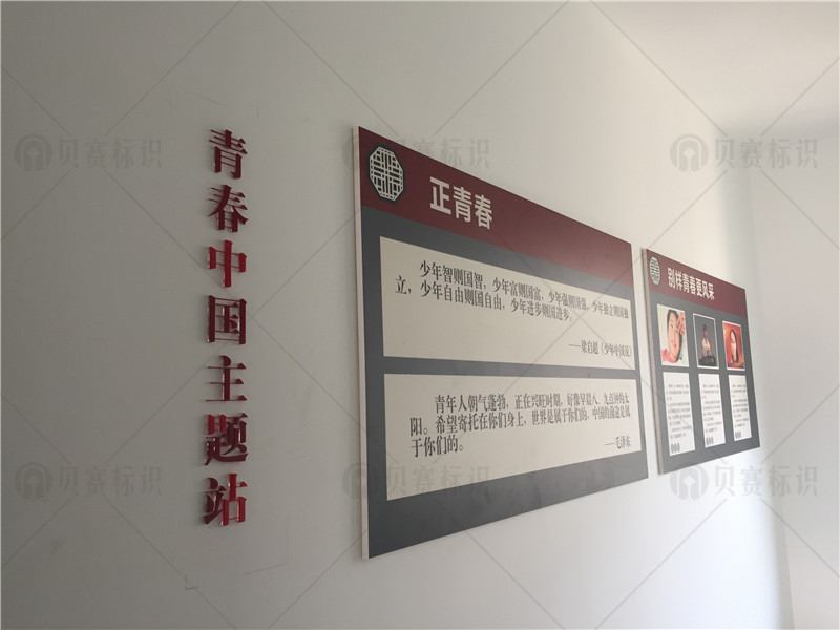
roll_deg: +0.3
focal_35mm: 29
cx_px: 420
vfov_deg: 48.2
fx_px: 704
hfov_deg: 61.7
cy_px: 315
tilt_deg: +8.7
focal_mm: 4.15
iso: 80
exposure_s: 1/33
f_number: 2.2
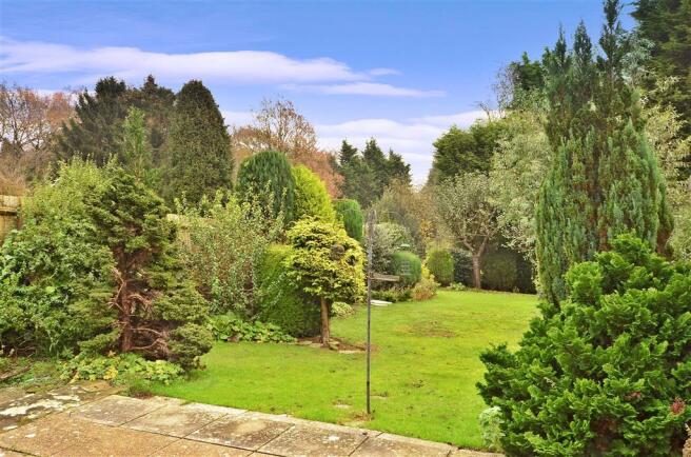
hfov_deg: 62.0
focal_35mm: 30
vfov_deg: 43.4
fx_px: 574
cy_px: 228
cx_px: 346
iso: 200
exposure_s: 1/8
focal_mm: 20
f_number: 13
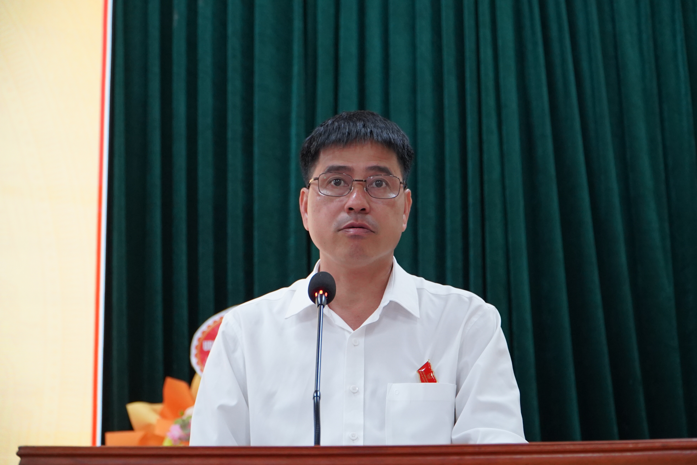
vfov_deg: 18.2
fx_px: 1452
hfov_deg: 27.0
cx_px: 348
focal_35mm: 75
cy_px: 232
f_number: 4
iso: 2500
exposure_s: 1/160
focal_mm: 50
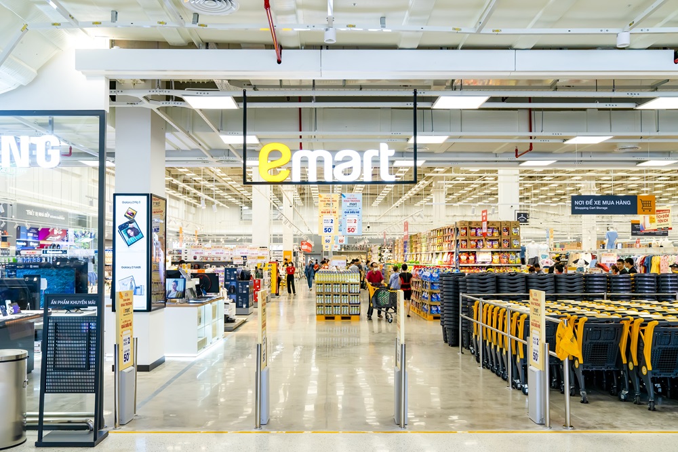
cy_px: 226
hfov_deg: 61.9
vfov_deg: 43.6
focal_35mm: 30
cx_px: 339
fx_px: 565
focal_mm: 30
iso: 640
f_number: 5.6
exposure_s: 1/125
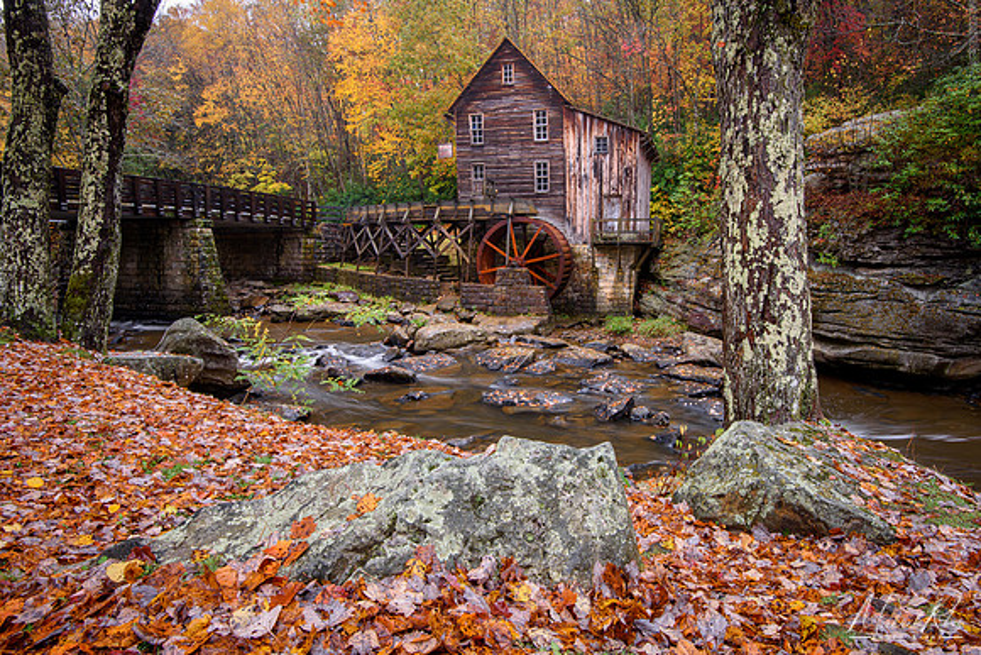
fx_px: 528
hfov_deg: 85.7
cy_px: 325
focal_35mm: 19
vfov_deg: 63.6
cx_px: 525
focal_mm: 18
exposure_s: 2
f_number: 16
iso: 64
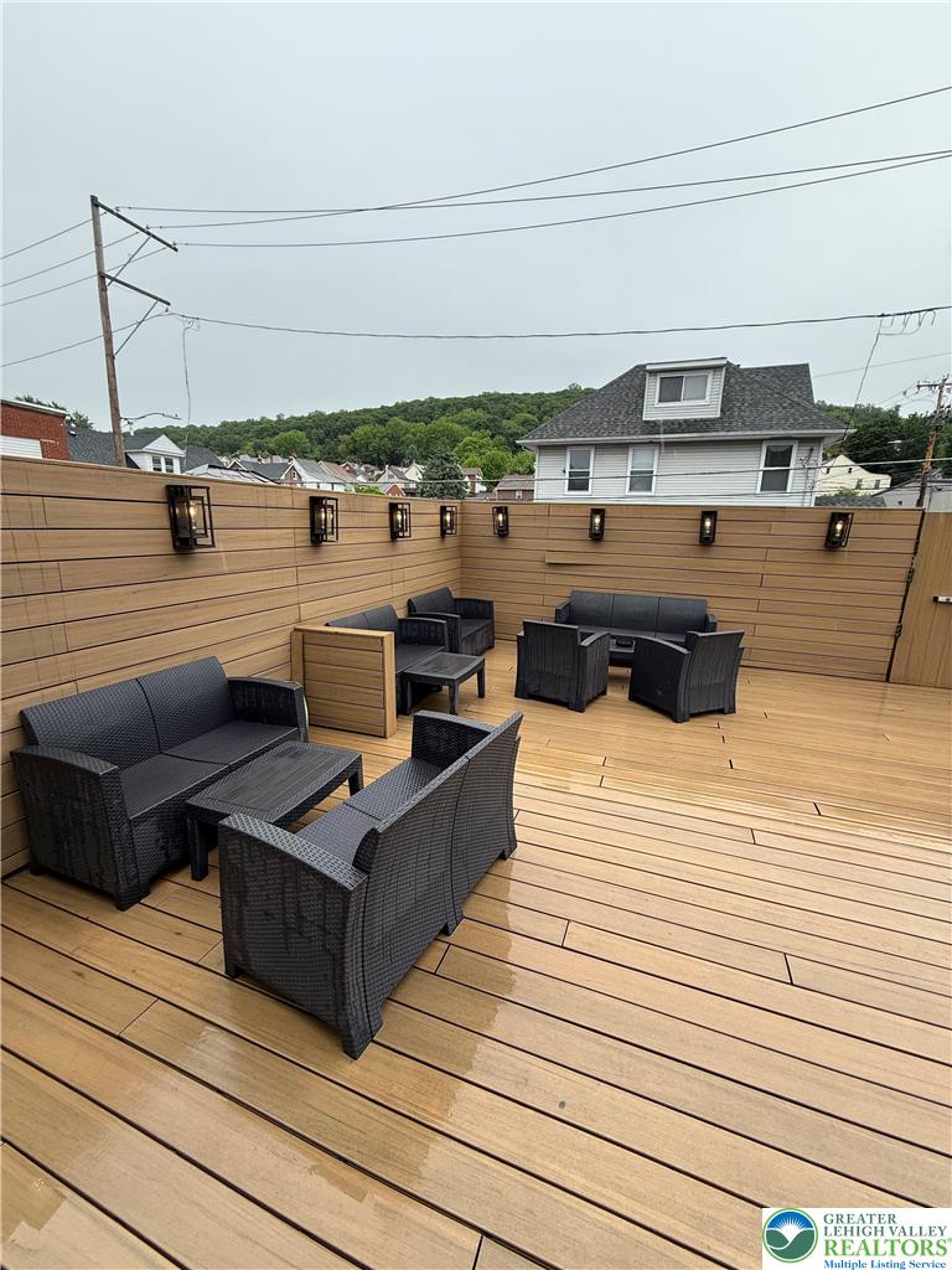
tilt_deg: -12.3
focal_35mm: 14
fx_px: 513
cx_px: 476
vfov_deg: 102.1
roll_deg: -1.5
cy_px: 635
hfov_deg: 85.7
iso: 50
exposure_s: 1/370
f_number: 2.2
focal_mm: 2.22
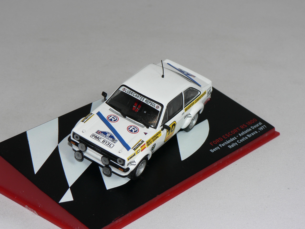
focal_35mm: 93
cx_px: 152
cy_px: 114
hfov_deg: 21.1
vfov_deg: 15.9
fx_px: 819
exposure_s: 1/60
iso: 80
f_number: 4
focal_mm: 15.5
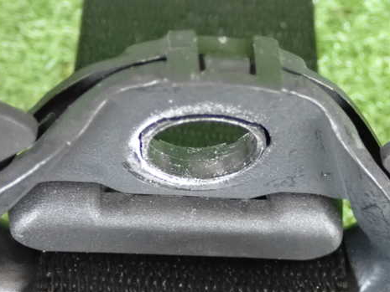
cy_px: 155
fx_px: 902
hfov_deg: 24.4
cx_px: 226
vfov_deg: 18.4
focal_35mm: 80
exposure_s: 1/50
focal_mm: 11.09
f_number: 3.6
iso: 2000
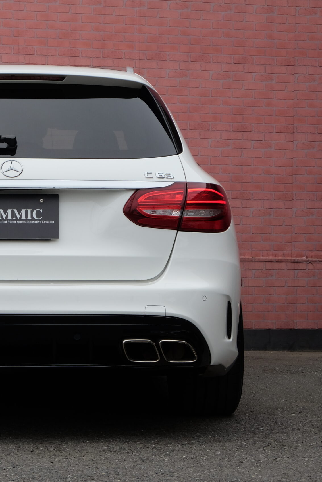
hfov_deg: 10.9
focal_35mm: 125
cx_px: 23
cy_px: 242
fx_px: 1677
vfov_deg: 16.4
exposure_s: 1/420
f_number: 10
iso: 400
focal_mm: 55
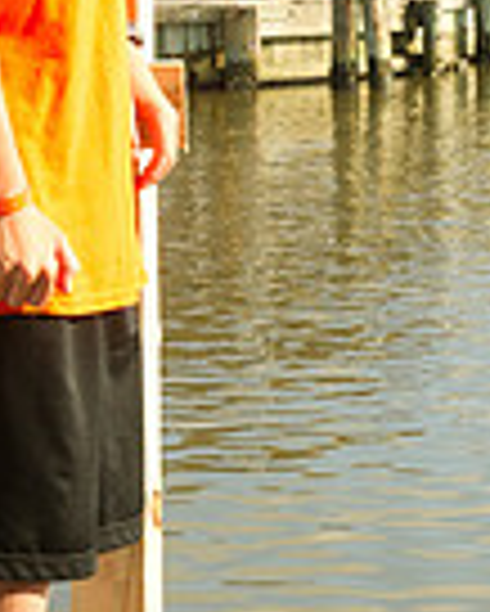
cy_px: 117
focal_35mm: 170
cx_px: 196
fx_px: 3078
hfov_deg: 9.1
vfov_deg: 11.3
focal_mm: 55
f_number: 13
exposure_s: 1/160
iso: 400
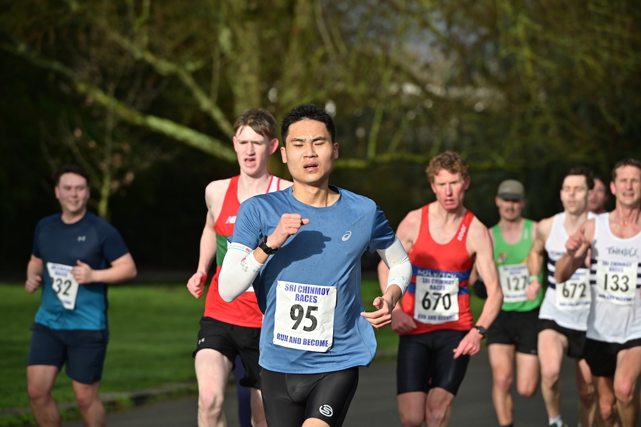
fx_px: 3560
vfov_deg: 6.9
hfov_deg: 10.3
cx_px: 320
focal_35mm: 200
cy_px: 214
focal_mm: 200
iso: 160
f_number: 5.6
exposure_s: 1/640
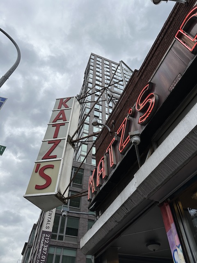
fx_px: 182
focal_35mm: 24
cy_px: 132
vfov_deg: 71.6
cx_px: 98
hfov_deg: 56.8
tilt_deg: +49.5
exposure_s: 1/6211
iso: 80
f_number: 1.78
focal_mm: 6.86
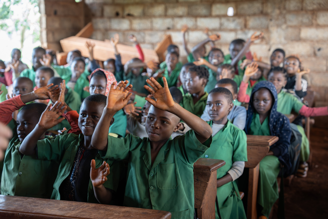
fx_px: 538
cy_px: 110
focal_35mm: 59
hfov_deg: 33.9
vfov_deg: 23.0
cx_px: 164
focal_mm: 59
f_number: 2.8
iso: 1600
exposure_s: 1/200
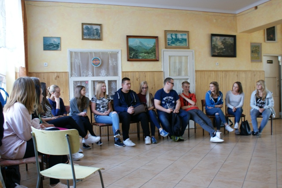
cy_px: 94
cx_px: 141
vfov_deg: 40.0
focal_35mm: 33
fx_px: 259
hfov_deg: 57.2
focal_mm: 22
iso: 400
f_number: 4
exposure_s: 1/20
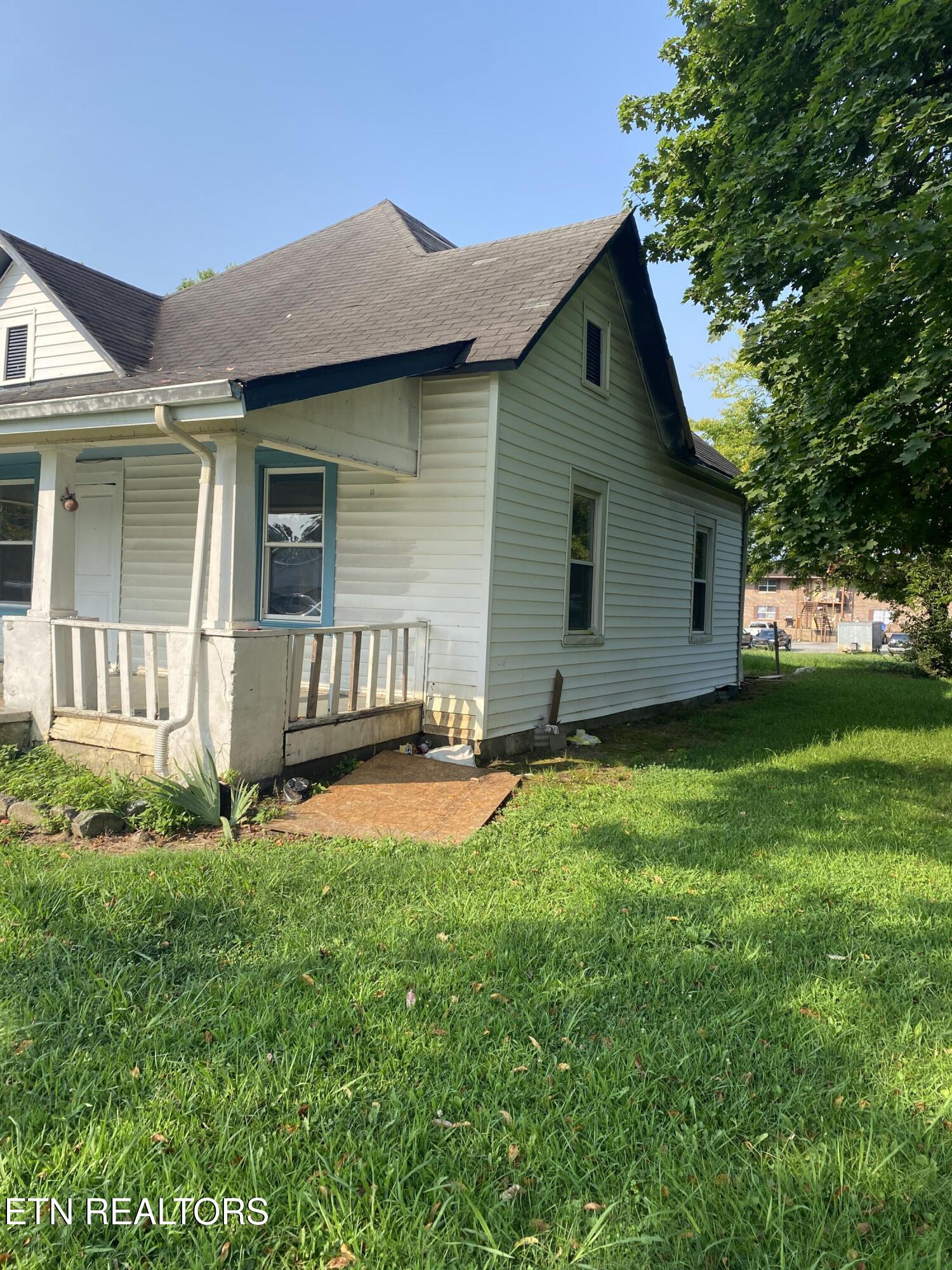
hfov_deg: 53.1
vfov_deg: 67.3
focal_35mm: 26
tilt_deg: +0.9
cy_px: 635
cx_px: 476
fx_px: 953
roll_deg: -1.7
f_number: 1.8
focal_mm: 4.25
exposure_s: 1/1157
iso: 32
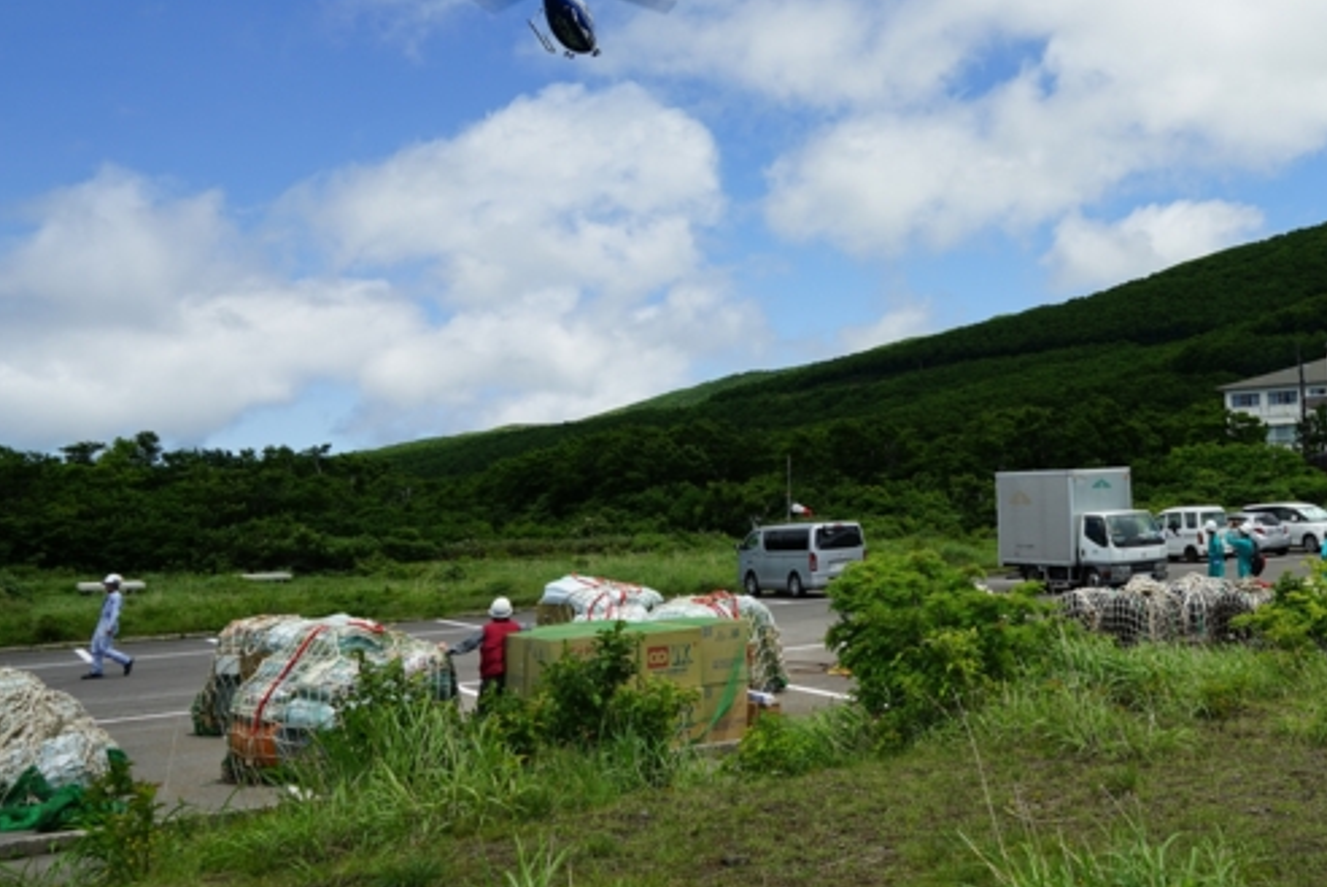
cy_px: 267
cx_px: 1063
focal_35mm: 39
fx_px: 1439
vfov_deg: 33.8
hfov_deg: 46.9
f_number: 11
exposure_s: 1/125
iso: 100
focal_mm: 24
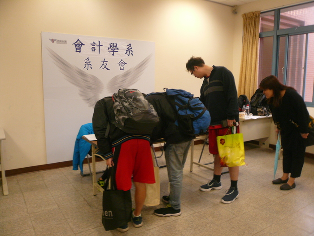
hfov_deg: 63.4
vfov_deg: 49.7
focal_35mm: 28
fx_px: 254
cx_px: 157
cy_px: 118
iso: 125
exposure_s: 1/15
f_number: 2.8
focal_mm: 4.6
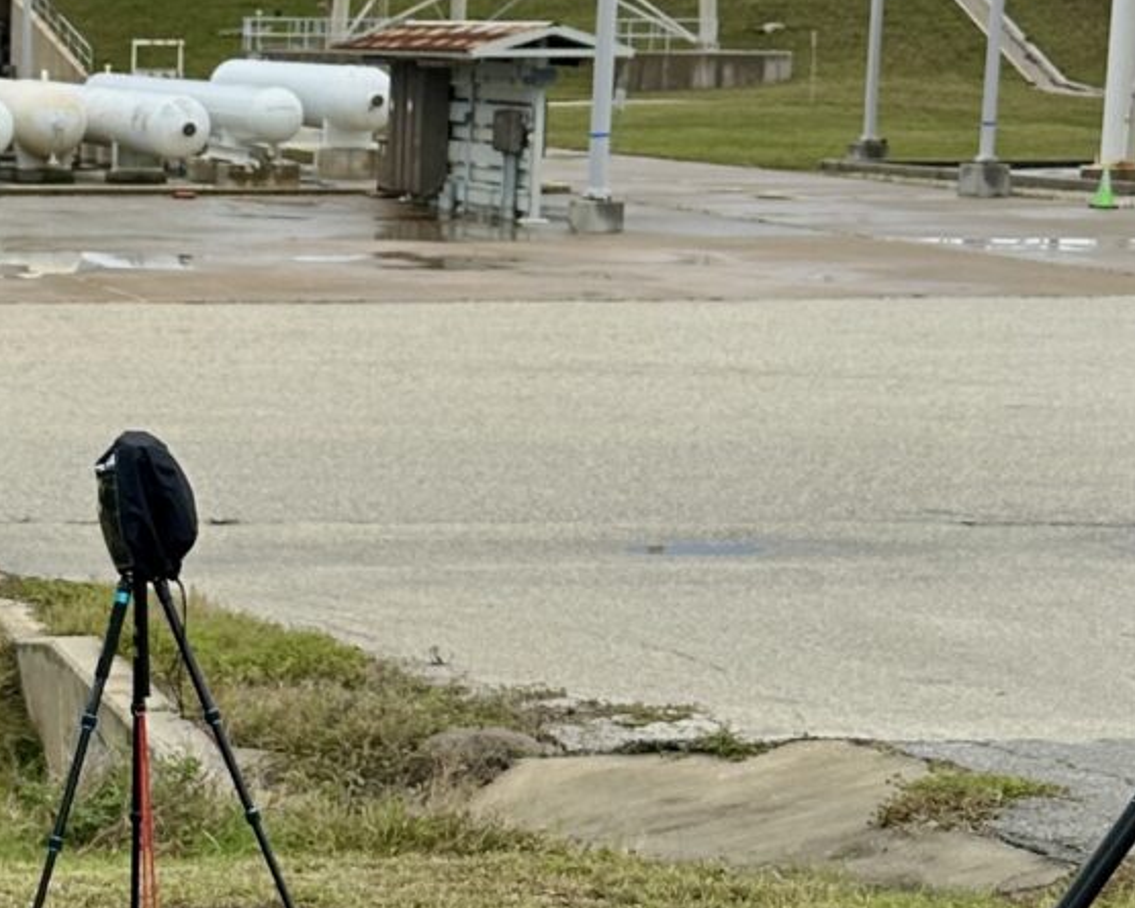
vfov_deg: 14.2
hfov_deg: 17.1
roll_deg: -2.7
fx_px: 3628
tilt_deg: -7.8
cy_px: 654
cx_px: -174
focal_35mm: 108
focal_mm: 6.86
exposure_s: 1/2155
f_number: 1.78
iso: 80
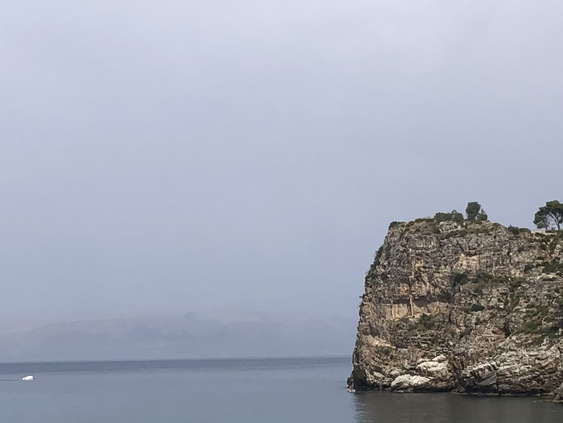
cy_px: 354
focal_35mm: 95
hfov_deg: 20.6
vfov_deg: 15.4
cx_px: 225
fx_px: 1545
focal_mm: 3.99
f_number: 1.8
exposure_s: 1/4367
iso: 25
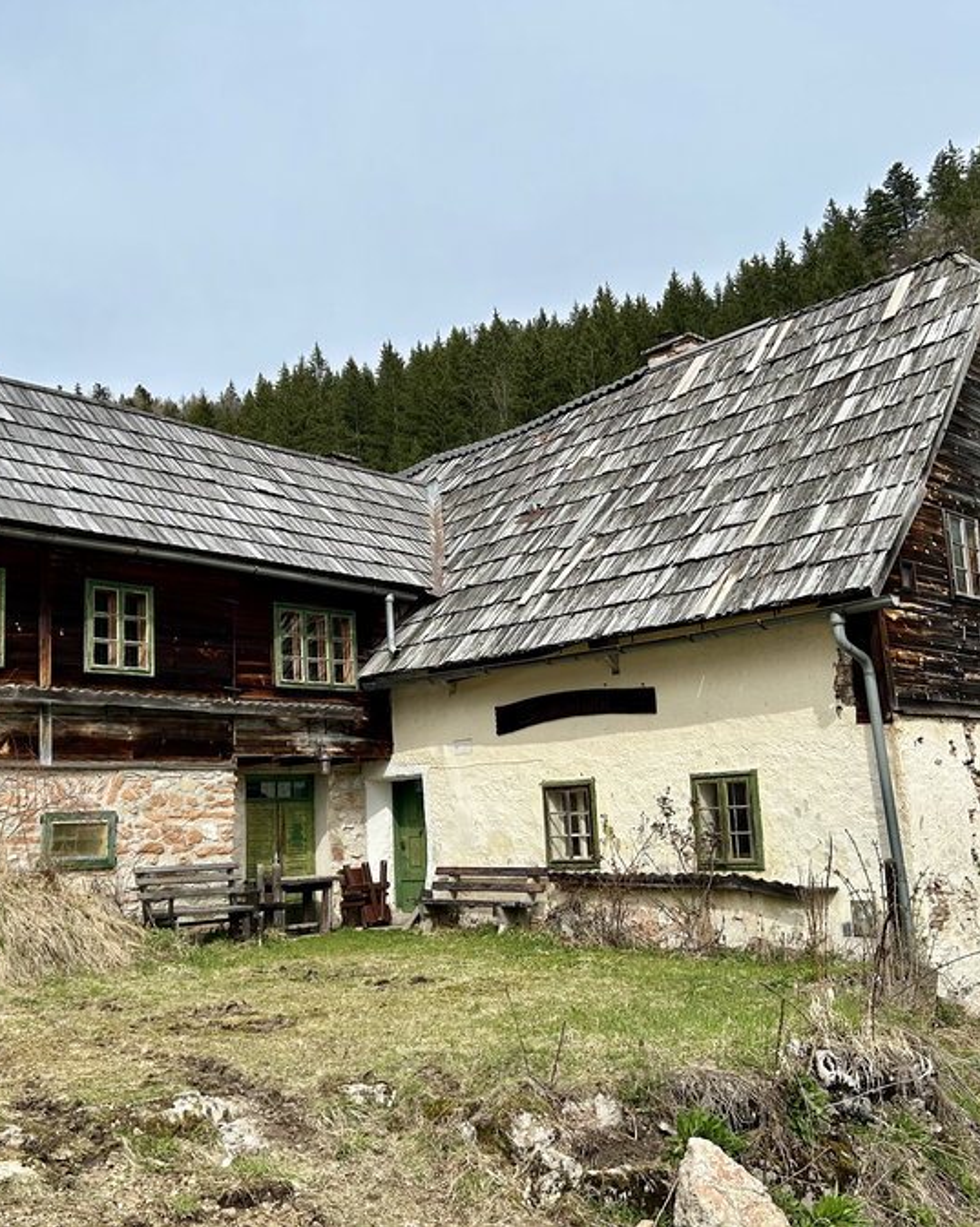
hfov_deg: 43.2
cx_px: 418
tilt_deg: +10.1
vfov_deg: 52.9
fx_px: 1234
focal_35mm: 34
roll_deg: +1.9
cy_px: 613
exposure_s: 1/3831
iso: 50
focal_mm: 5.7
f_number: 1.5
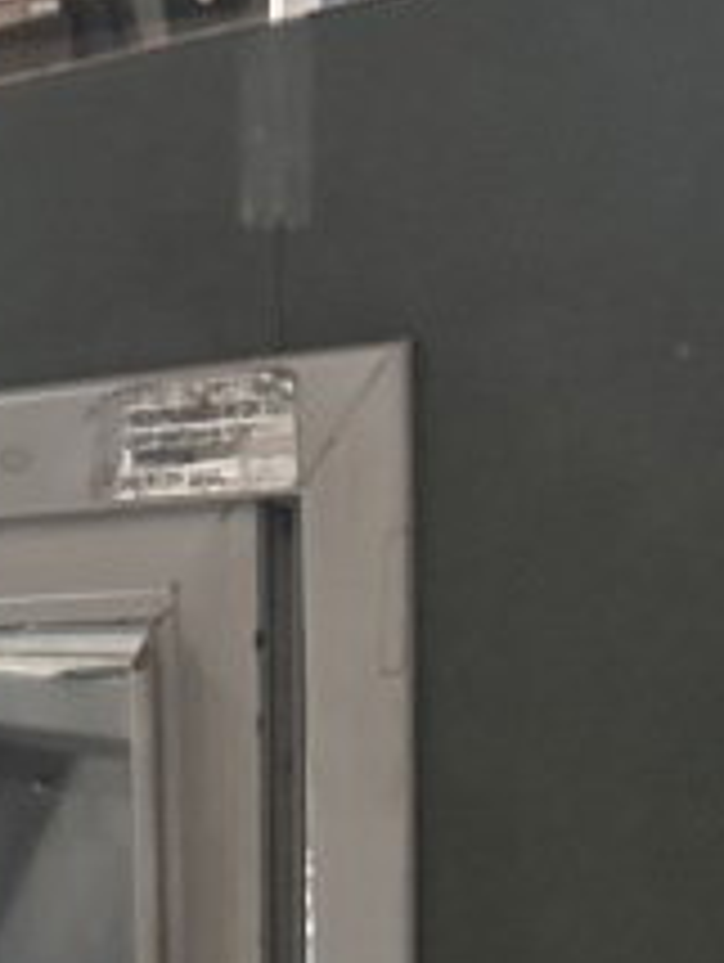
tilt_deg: -29.1
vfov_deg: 17.4
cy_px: 1739
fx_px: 2533
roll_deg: +8.1
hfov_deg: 15.5
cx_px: -207
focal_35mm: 91
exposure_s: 1/44
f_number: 1.78
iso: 1000
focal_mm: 6.86
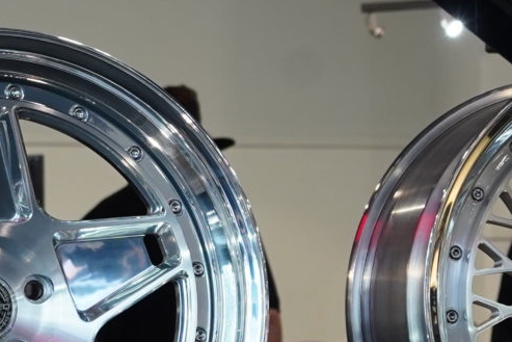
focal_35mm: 213
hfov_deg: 9.4
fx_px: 3030
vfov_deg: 6.4
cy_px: 375
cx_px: 717
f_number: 5.6
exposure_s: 1/20
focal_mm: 41
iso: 1250
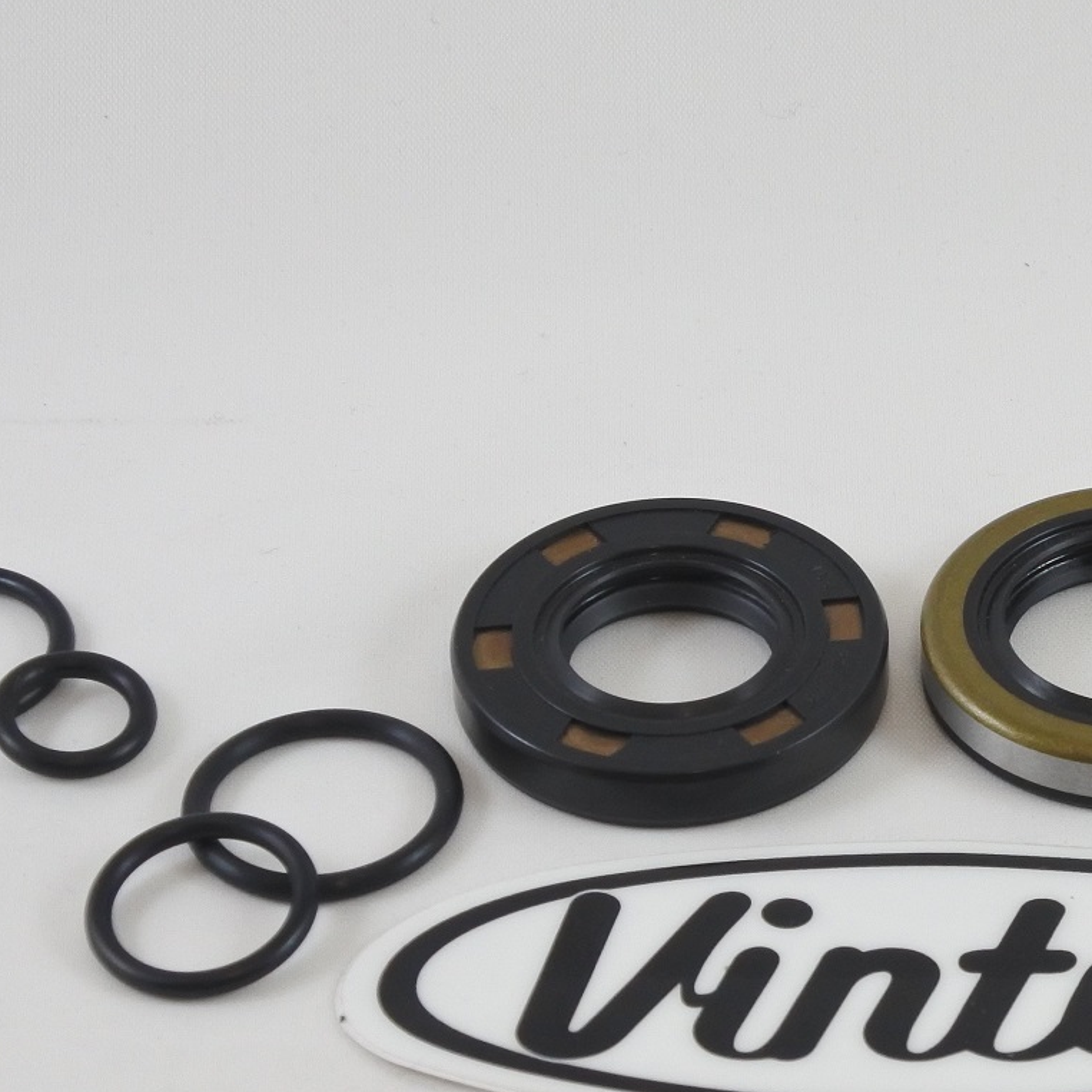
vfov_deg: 14.4
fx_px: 4319
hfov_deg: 14.3
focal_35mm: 121
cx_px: 873
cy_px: 809
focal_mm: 23.6
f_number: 5
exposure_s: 1/125
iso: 500
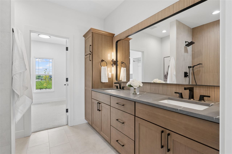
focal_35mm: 17
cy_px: 77
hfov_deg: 93.3
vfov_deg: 70.4
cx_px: 116
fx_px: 110
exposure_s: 1/30
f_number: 8
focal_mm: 17
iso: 500
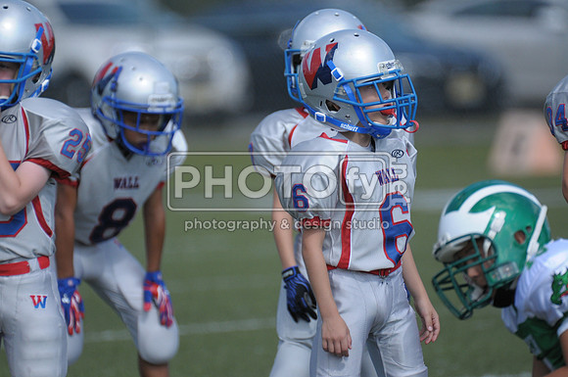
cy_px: 188
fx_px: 9453
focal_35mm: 600
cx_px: 284
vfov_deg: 2.3
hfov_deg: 3.4
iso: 640
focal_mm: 400
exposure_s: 1/3200
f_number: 4
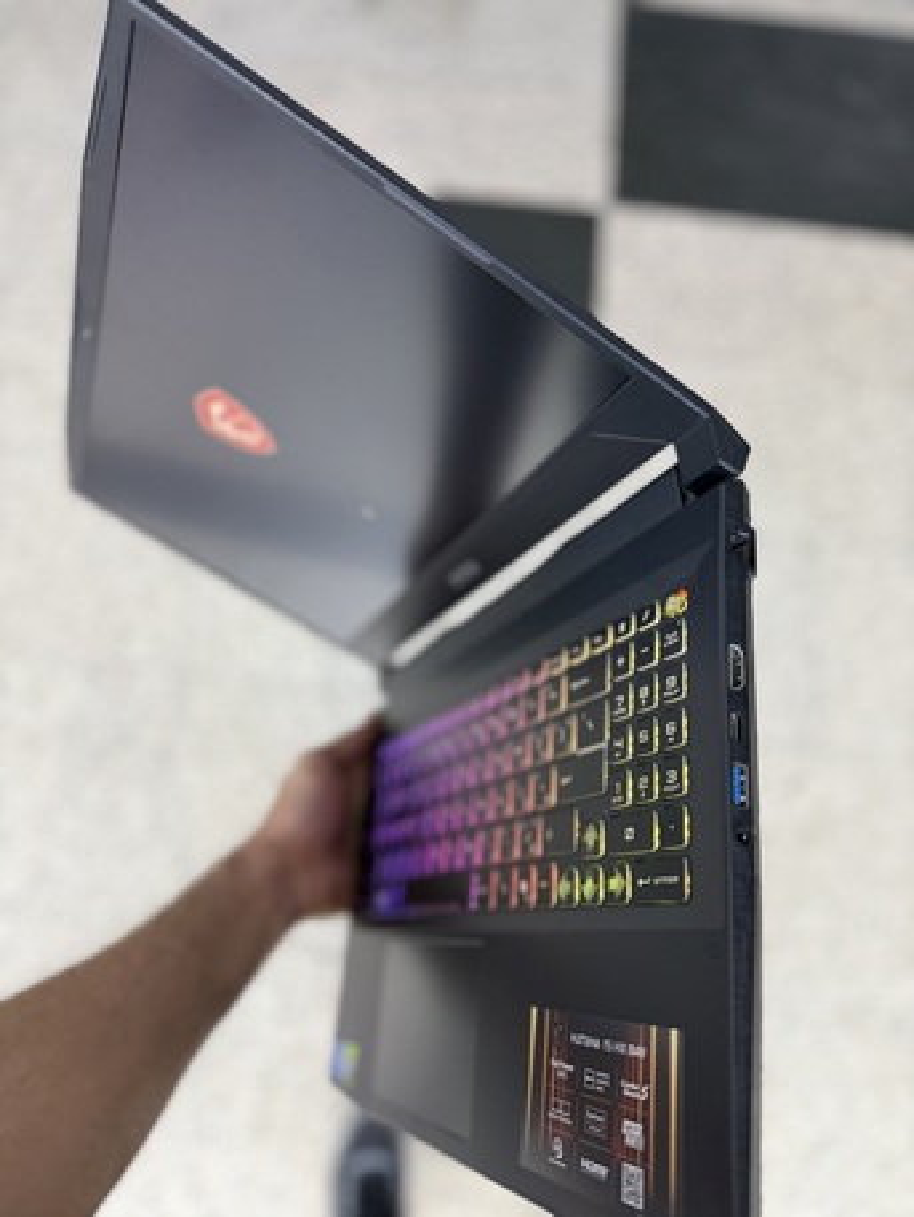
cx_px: 457
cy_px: 608
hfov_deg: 56.8
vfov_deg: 71.6
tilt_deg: -65.1
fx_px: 845
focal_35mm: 24
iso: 250
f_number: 1.78
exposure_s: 1/60
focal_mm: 6.76
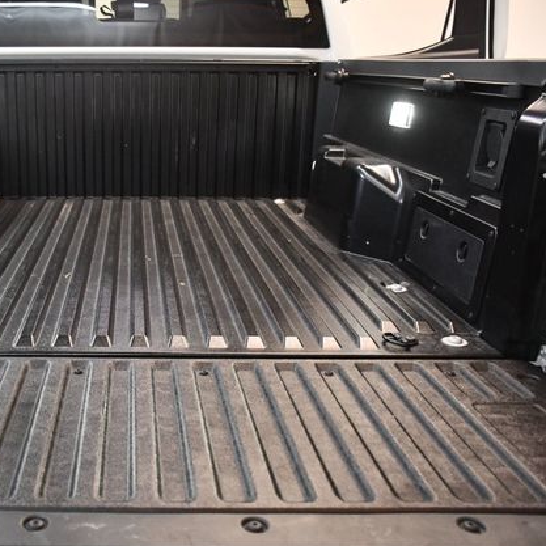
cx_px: 130
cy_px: 272
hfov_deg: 38.1
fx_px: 767
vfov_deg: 39.2
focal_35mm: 43
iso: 3200
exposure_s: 1/125
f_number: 3.5
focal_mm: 22
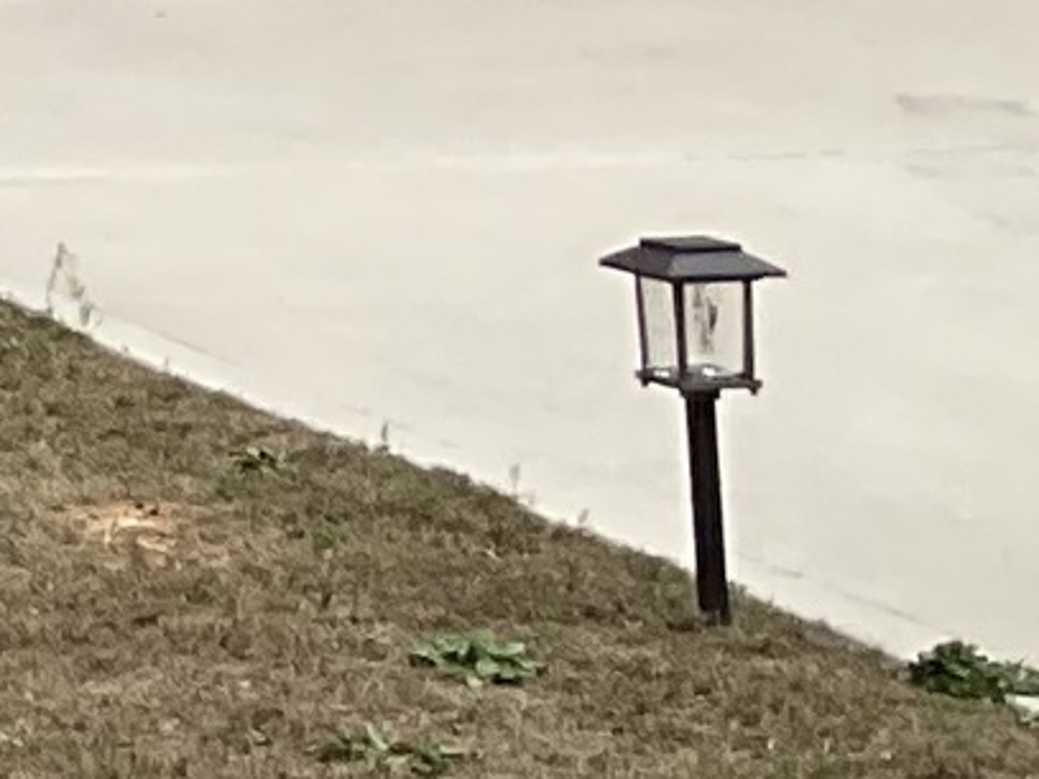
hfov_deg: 7.8
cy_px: -1218
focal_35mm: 219
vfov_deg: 6.4
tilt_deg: +3.8
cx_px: -2075
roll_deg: +1.2
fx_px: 6571
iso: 16
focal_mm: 3
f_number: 1.8
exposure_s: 1/1377
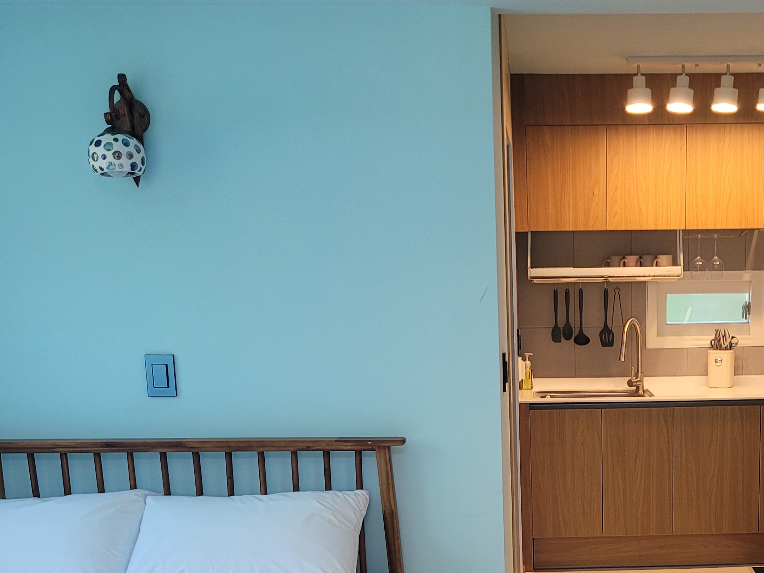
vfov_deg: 28.5
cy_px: 520
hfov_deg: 38.0
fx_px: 1082
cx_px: 566
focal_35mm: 49
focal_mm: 5.4
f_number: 1.8
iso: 160
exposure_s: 1/120
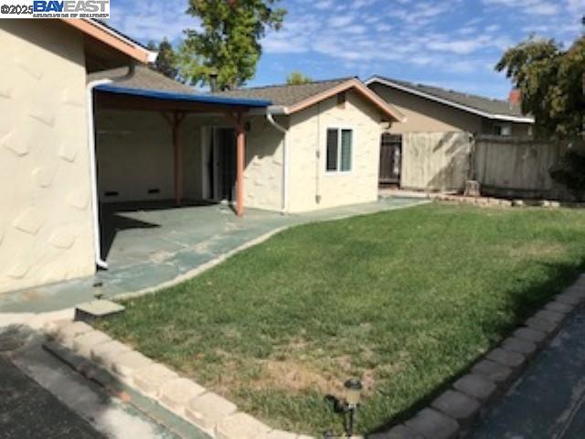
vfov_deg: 49.7
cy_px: 220
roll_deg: -1.1
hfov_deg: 63.4
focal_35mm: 28
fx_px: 473
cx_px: 292
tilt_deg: -8.4
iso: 20
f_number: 1.8
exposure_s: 1/4167
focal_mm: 3.99
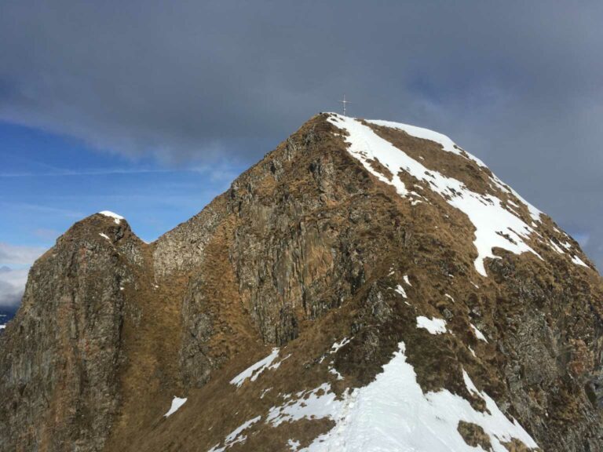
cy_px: 226
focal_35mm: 29
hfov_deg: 61.7
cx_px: 302
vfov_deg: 48.2
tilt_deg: +5.6
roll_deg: -1.3
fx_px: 505
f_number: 2.2
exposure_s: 1/4049
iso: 25
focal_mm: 4.15
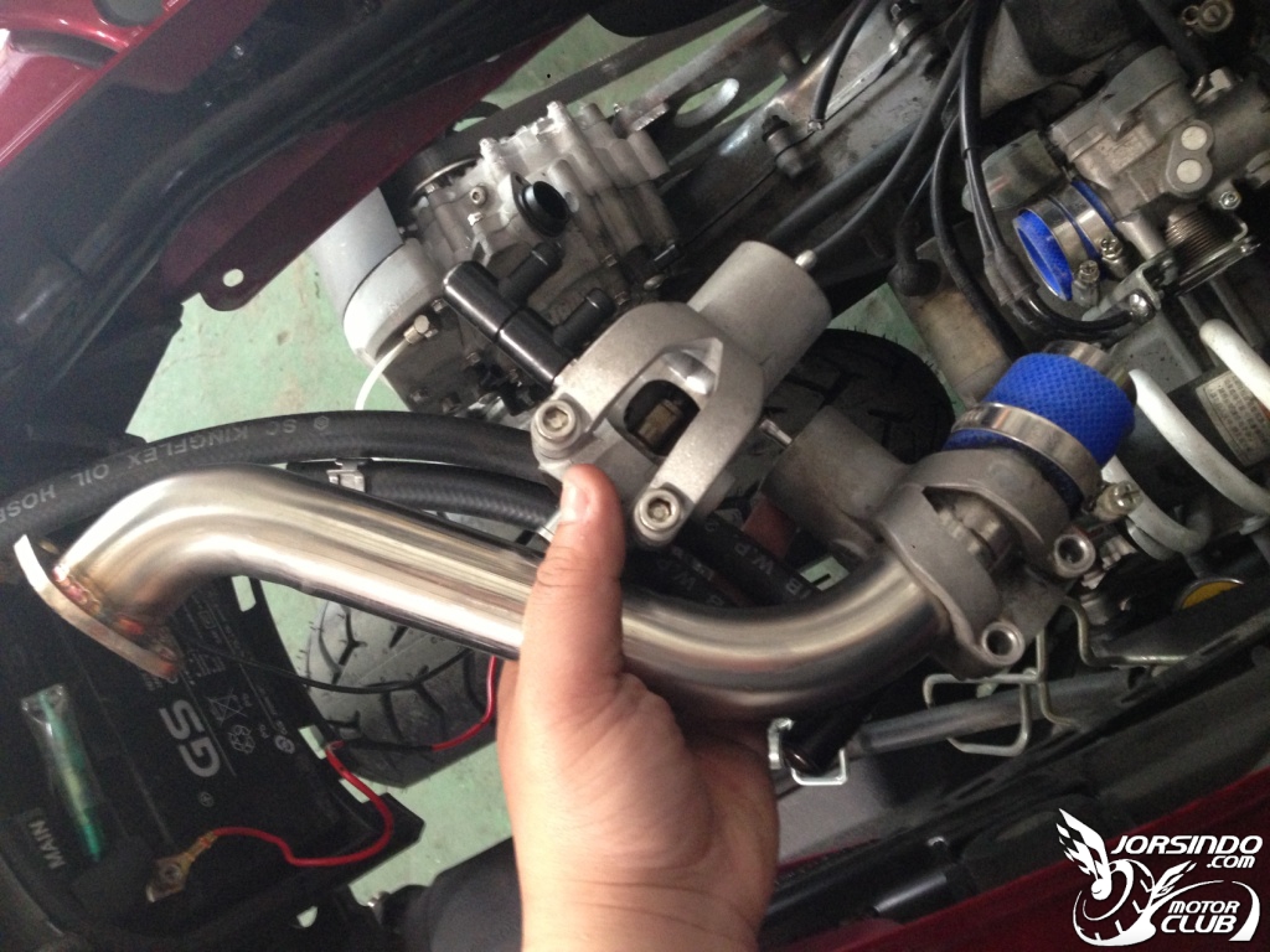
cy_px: 476
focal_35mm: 33
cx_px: 635
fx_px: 1211
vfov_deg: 42.9
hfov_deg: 55.4
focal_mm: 4.13
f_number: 2.4
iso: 320
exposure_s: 1/20
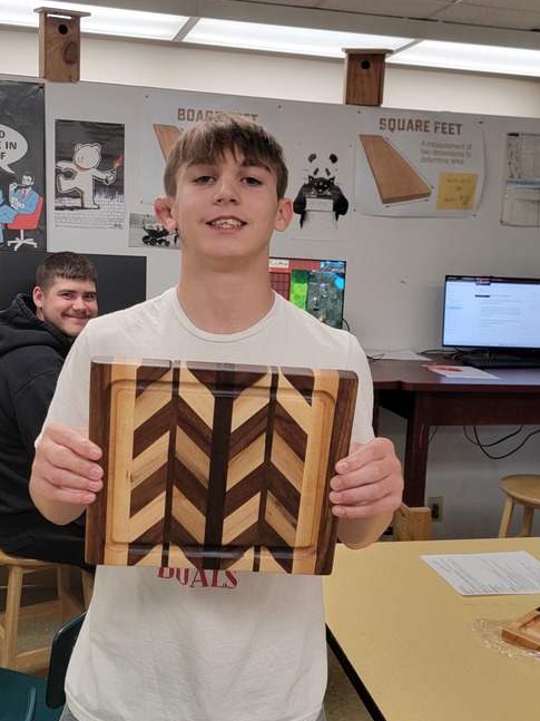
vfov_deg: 48.8
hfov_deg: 37.6
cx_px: 232
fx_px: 791
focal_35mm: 38
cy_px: 310
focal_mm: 6.7
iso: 200
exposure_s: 1/120
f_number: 1.8
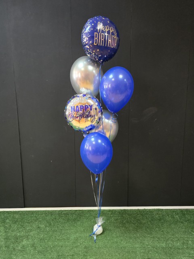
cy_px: 130
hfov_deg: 58.9
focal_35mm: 23
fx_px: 172
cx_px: 97
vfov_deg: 73.9
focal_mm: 6.3
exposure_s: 1/101
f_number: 1.7
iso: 1000
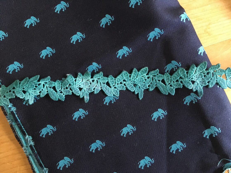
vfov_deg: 48.2
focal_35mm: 29
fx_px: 194
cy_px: 86
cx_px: 116
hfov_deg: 61.7
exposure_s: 1/25
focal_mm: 4.15
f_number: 2.2
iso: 200
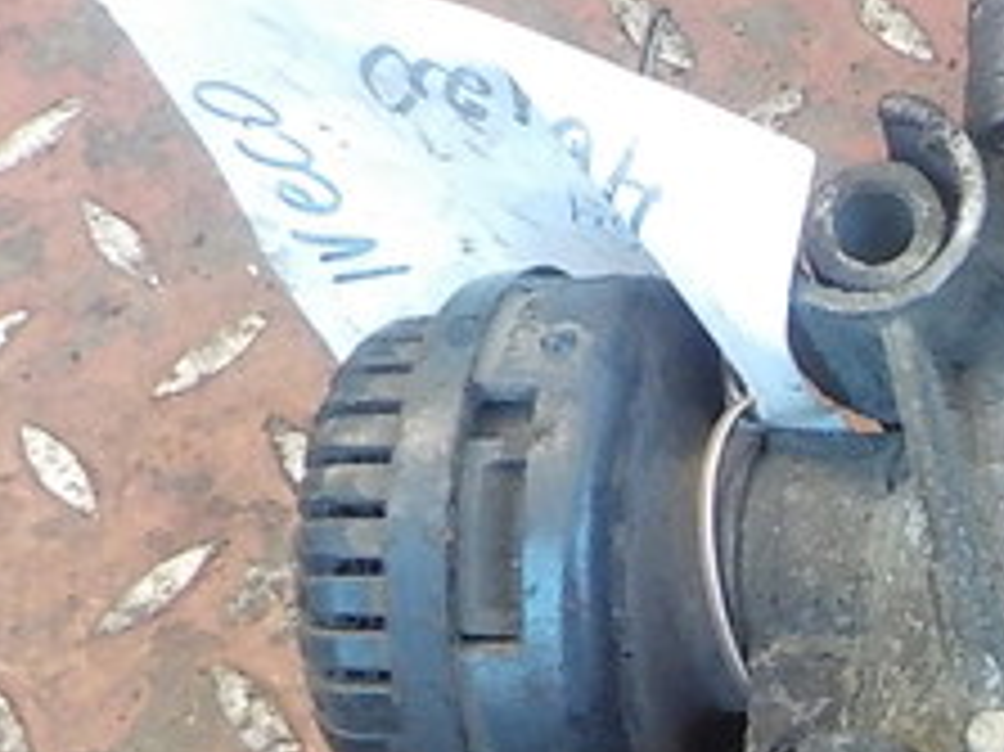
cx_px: 1364
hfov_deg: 20.5
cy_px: 671
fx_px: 2493
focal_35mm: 86
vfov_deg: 16.9
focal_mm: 4.1
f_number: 3.3
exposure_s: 1/25
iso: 400
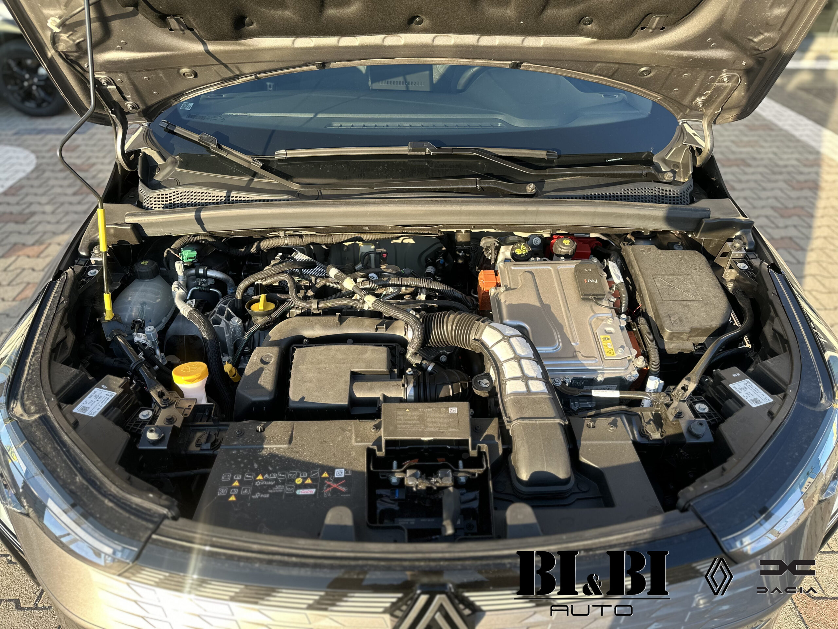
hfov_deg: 71.6
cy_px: 314
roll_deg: +0.6
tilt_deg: -33.1
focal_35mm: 24
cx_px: 419
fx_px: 581
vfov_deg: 56.8
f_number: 1.78
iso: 80
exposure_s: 1/429
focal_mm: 6.86
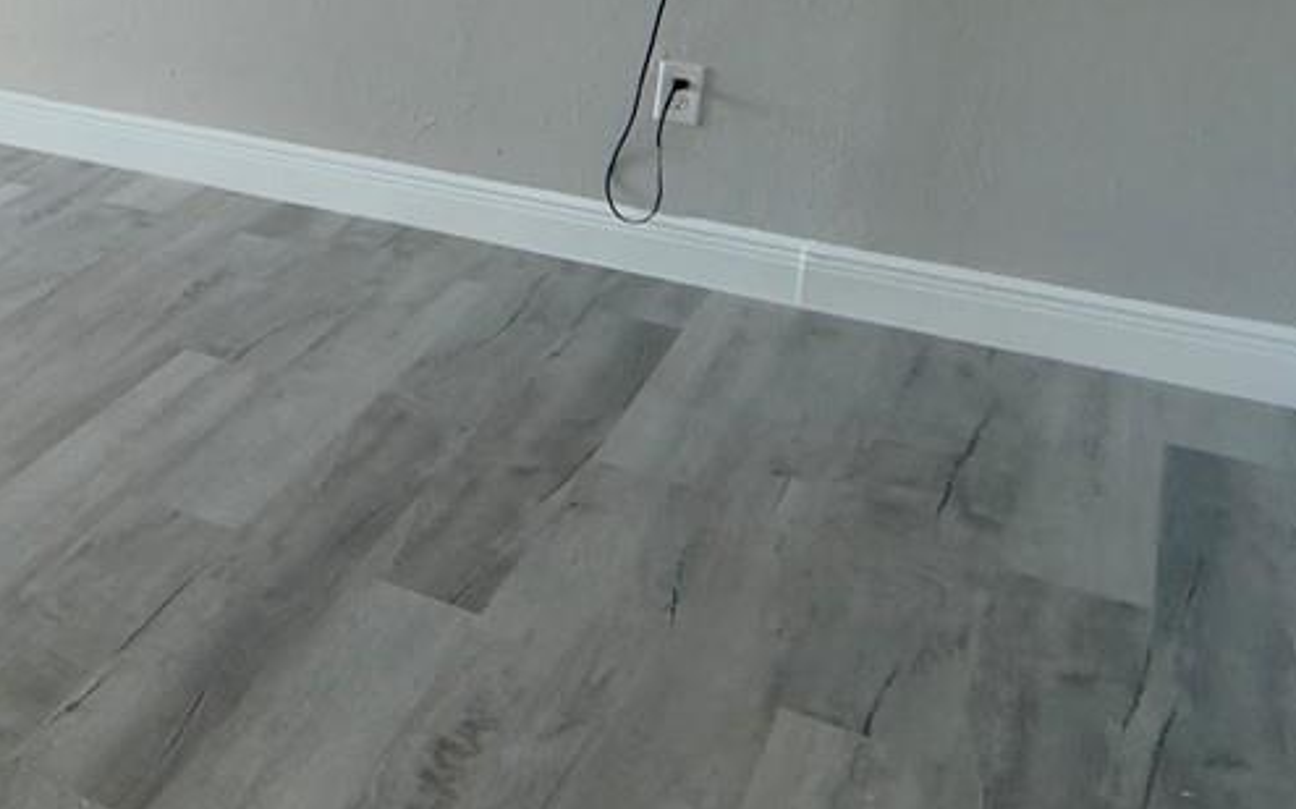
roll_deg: +2.5
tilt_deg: -15.1
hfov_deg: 34.2
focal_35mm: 48
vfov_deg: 26.0
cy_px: 84
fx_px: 1695
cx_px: -236
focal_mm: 2.22
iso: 125
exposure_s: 1/119
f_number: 2.2
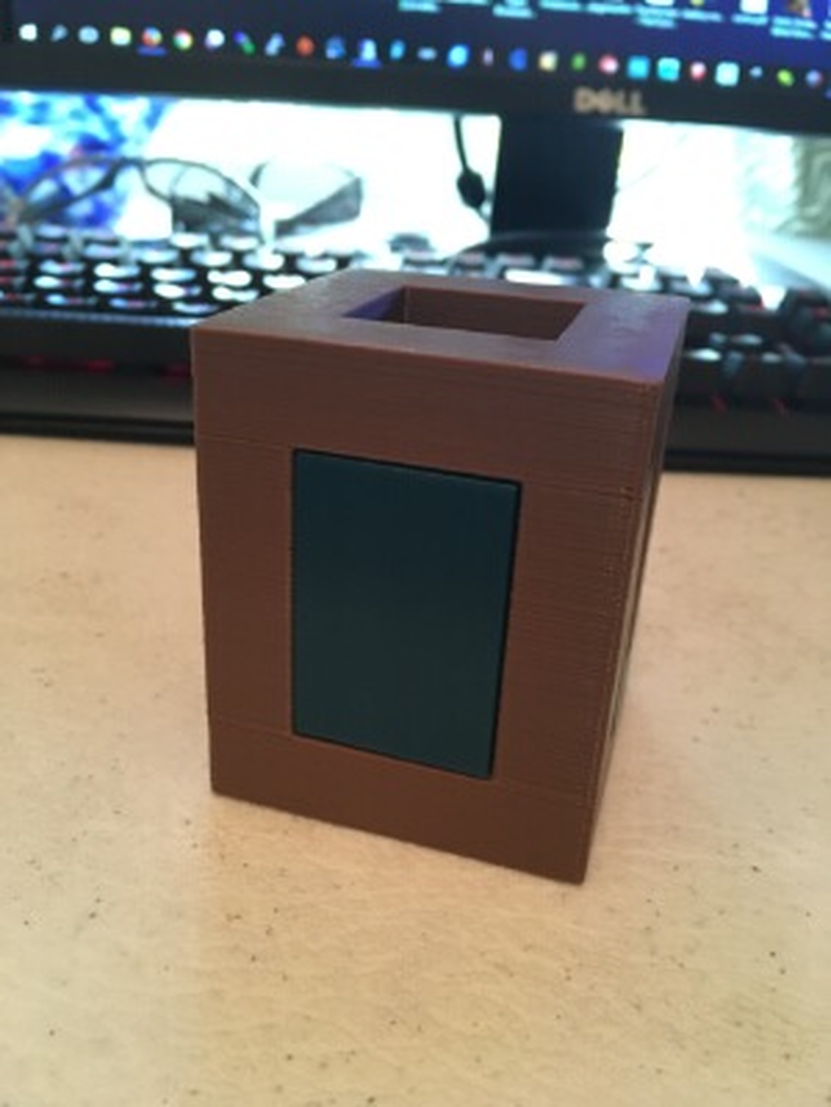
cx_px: 416
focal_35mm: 29
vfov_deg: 61.7
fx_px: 928
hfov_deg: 48.2
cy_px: 554
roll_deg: -2.4
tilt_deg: -25.3
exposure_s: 1/17
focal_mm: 4.15
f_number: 2.2
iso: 200
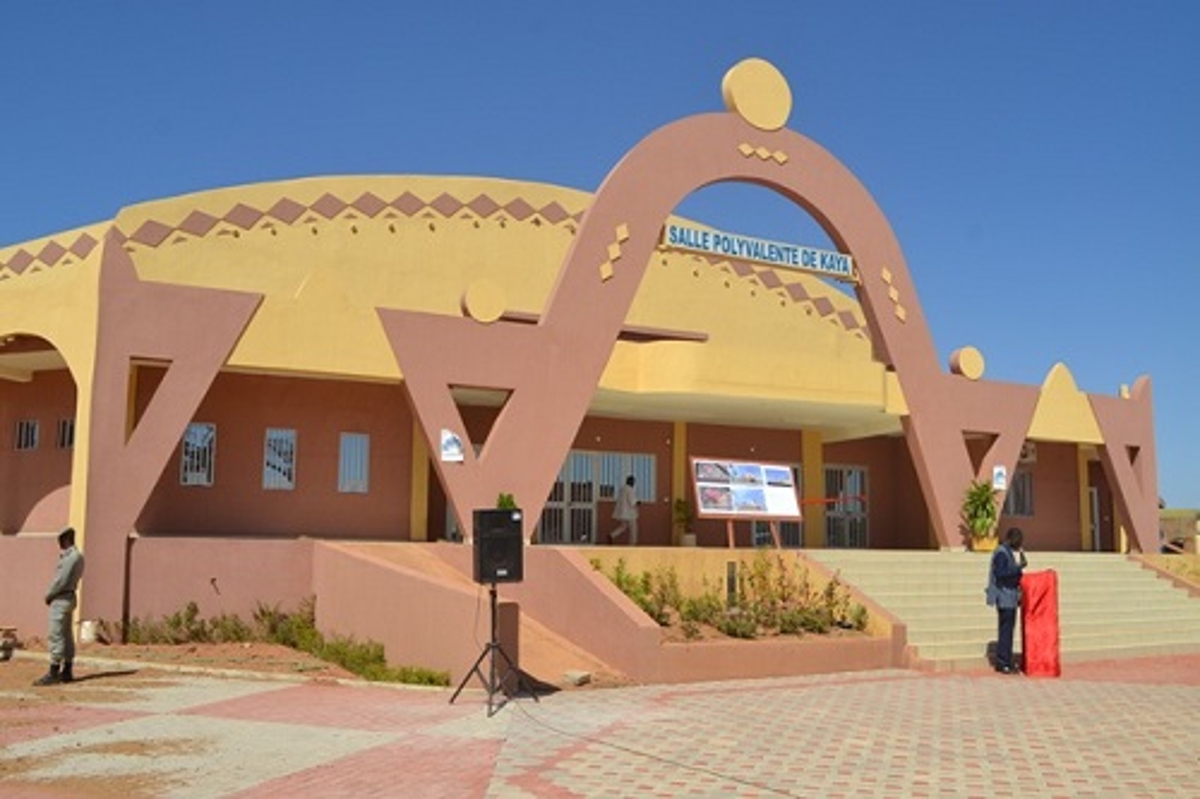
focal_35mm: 33
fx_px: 1100
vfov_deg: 39.9
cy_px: 400
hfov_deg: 57.2
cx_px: 600
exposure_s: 1/320
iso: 100
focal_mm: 22
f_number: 9
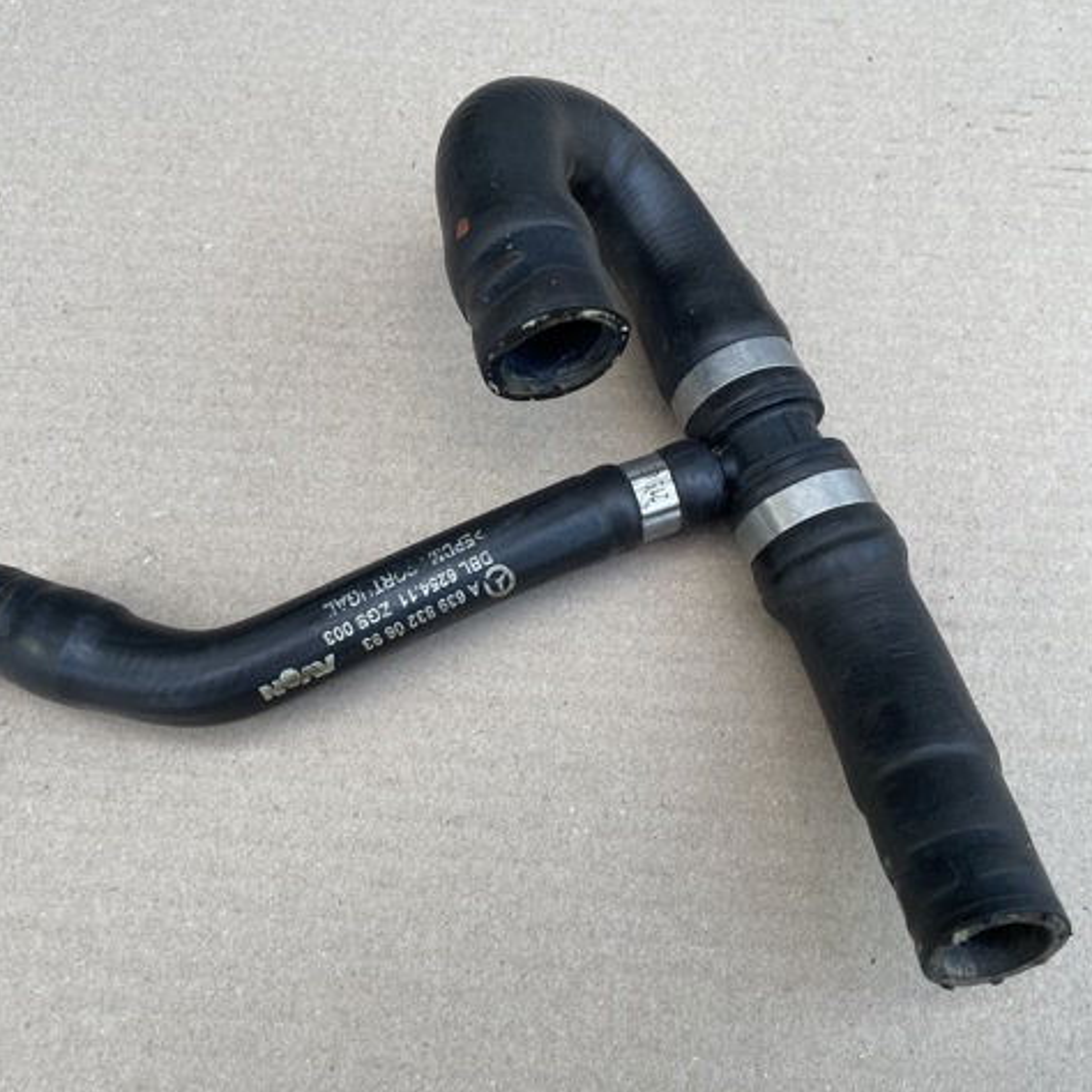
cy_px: 543
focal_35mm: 31
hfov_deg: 52.5
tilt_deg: -62.0
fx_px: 1106
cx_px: 564
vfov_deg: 52.5
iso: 32
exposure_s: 1/223
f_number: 1.6
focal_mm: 4.2
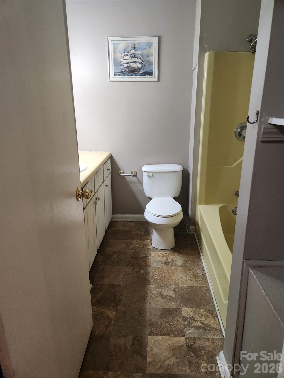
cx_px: 142
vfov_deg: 73.9
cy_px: 189
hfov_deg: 58.9
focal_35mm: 23
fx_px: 252
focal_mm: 5.4
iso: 640
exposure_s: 1/120
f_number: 1.8
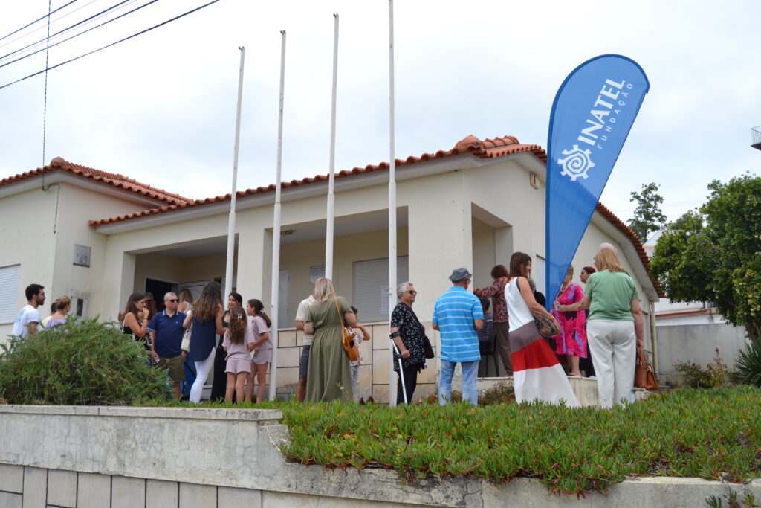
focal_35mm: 33
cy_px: 254
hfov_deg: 57.2
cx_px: 380
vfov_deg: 40.0
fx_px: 698
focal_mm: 22
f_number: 7.1
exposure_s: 1/200
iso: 100
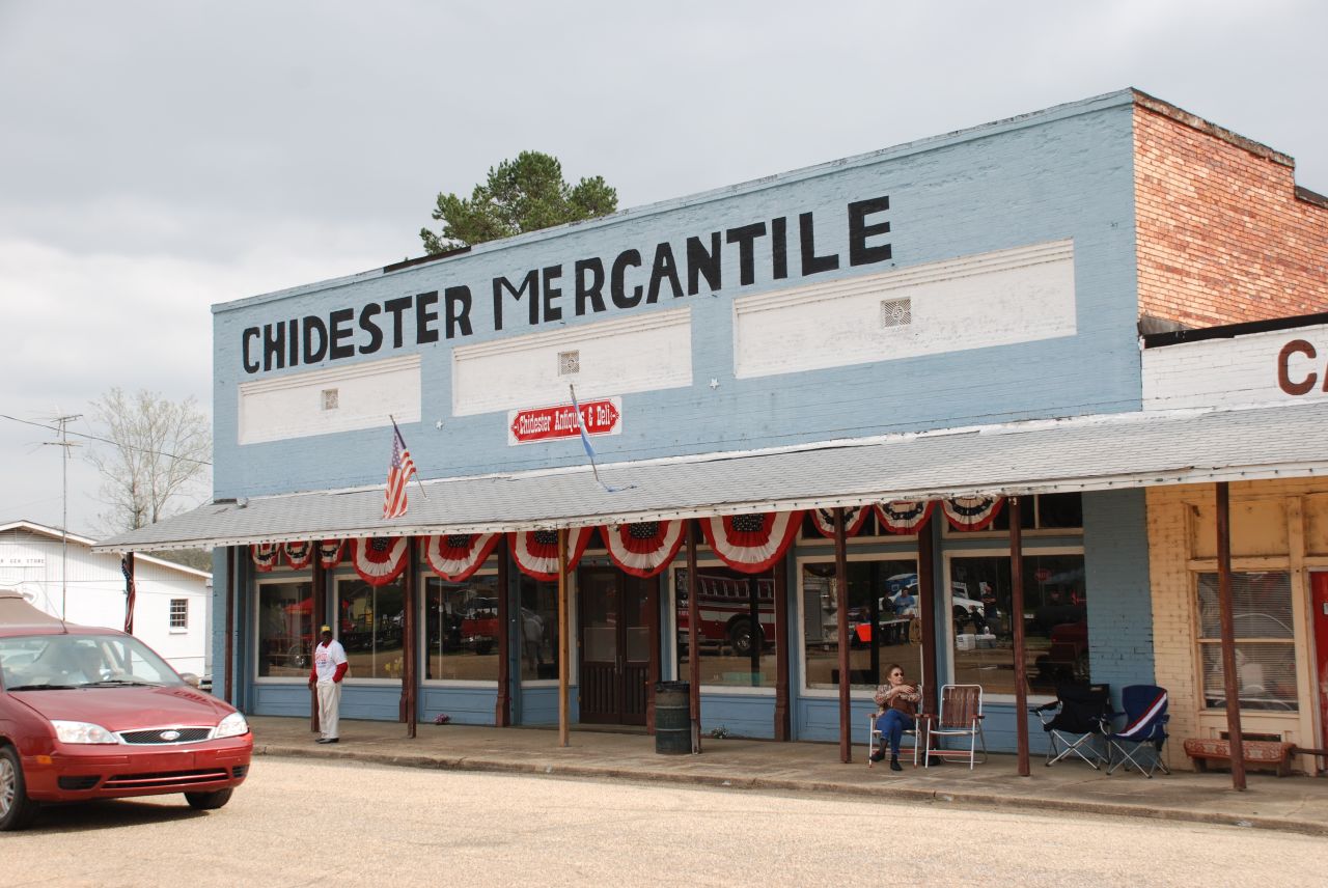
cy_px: 444
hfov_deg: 42.3
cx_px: 664
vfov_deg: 29.0
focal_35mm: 46
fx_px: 1717
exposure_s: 1/160
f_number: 6.3
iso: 100
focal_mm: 31
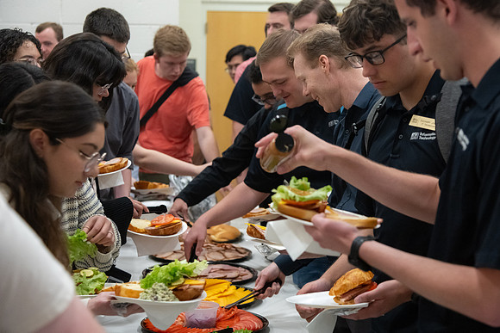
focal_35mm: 73
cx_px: 295
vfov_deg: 18.6
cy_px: 165
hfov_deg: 27.6
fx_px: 1018
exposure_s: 1/250
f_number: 4
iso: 2500
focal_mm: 62
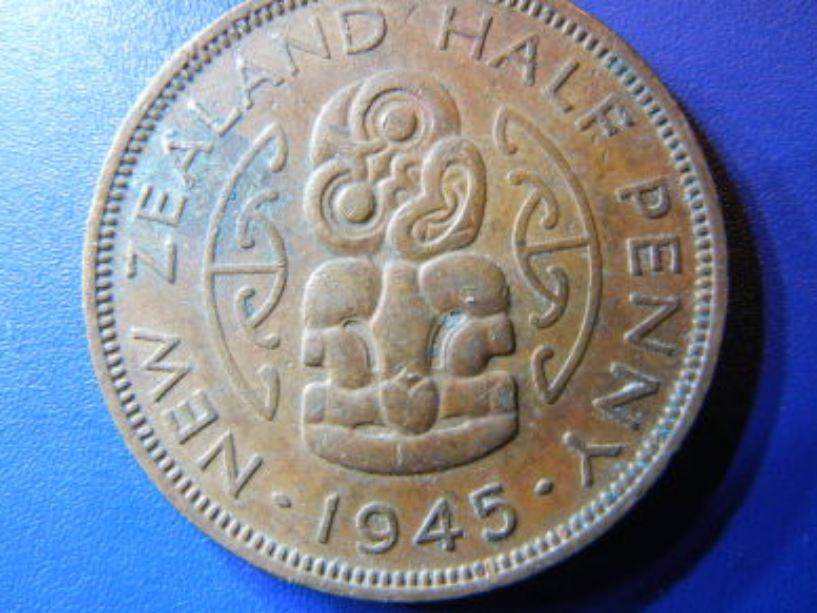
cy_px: 282
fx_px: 802
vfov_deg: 41.8
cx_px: 398
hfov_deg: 54.0
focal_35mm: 34
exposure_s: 1/30
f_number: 3.5
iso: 204
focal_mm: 5.4
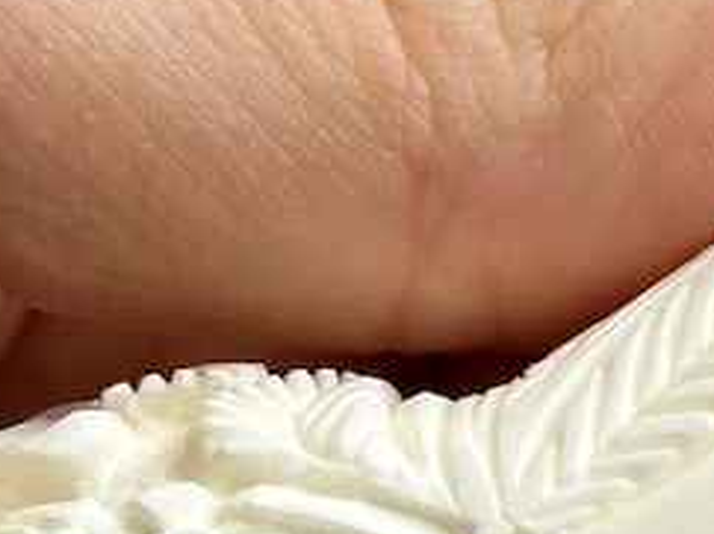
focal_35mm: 254
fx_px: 5234
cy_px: 242
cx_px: 1275
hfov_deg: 7.6
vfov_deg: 5.8
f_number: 1.78
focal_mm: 6.86
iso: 64
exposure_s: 1/389
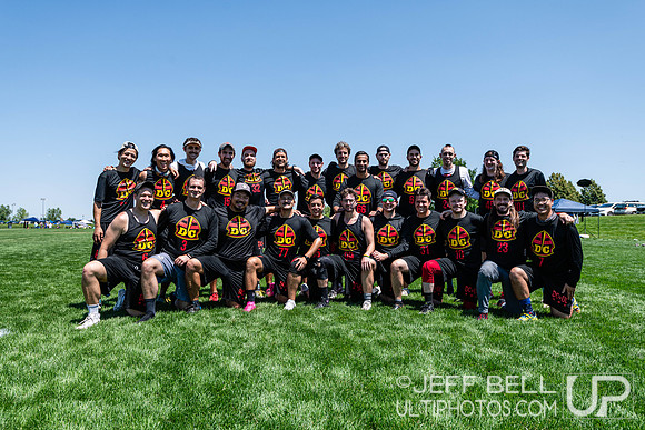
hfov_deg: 63.6
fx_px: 520
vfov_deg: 45.0
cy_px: 215
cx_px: 322
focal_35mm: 29
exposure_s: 1/800
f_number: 5.6
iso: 160
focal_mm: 29
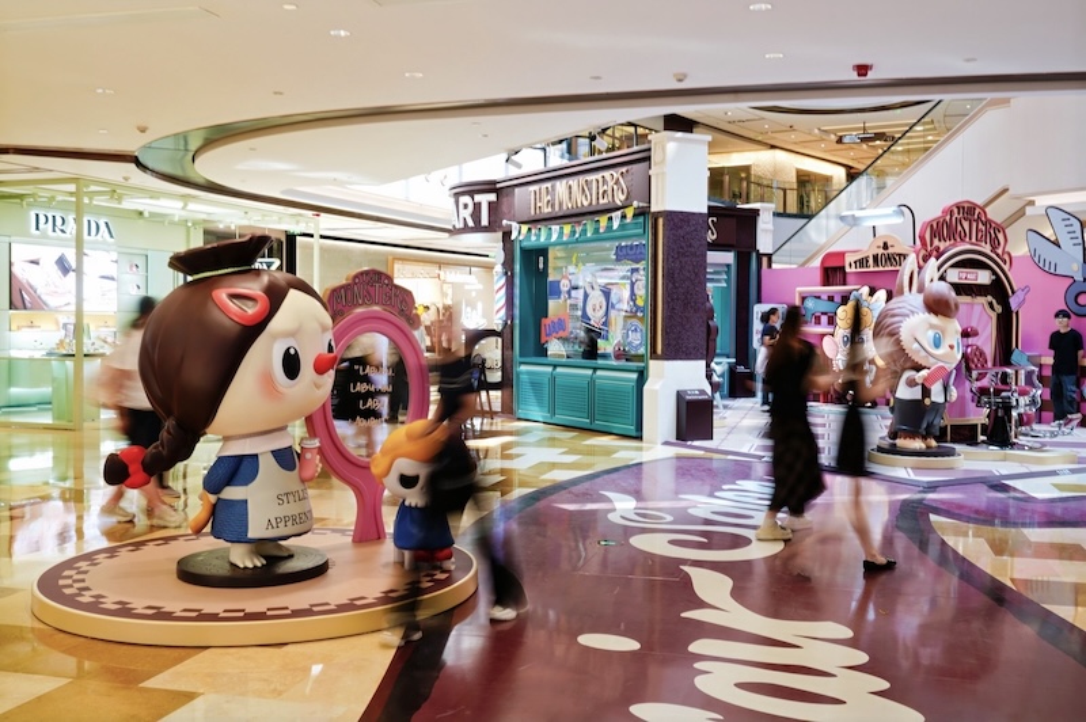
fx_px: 1055
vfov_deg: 37.8
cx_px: 543
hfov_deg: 54.5
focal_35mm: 35
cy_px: 361
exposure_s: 1/4
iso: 50
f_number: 7.1
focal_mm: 35
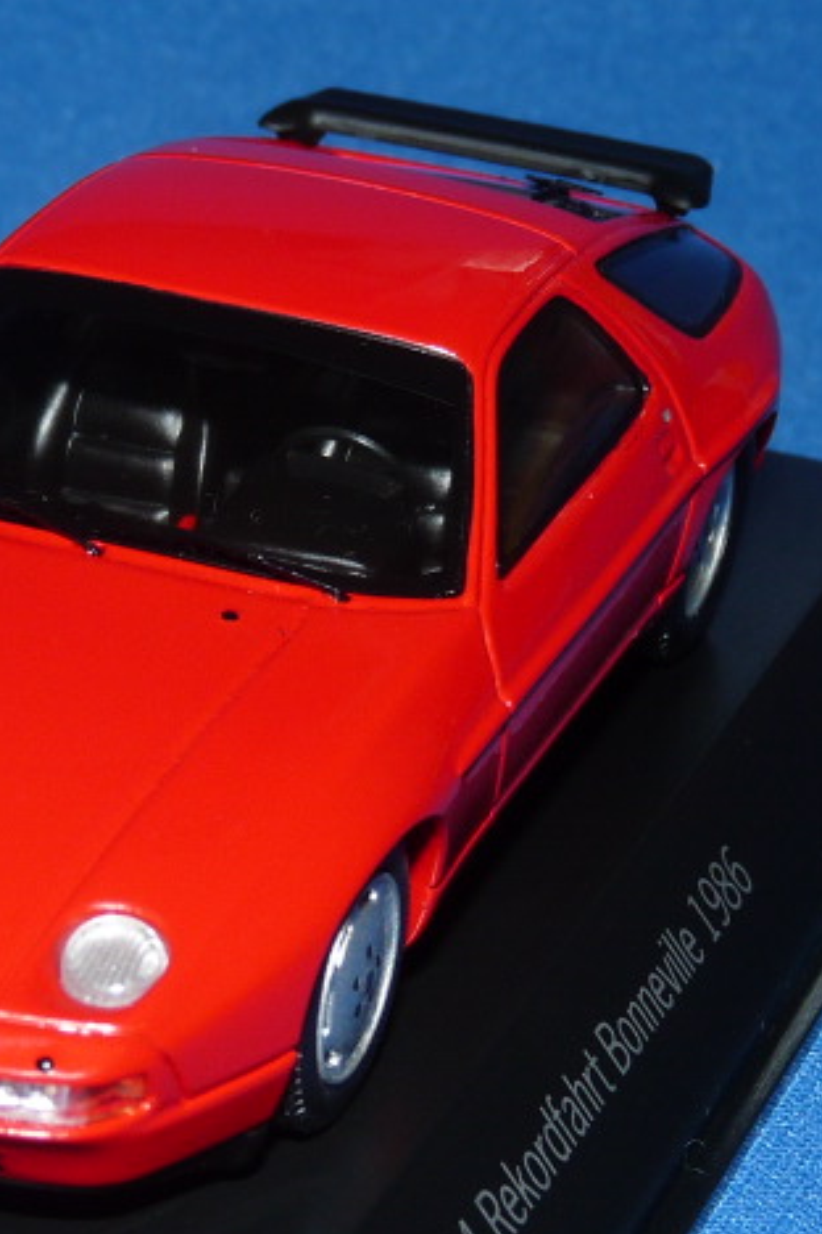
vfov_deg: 15.2
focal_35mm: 135
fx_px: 4623
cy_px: 630
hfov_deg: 10.1
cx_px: 121
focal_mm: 9.5
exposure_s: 1/60
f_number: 4
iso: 100
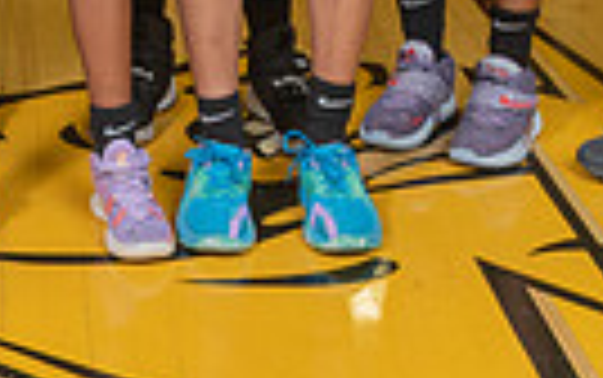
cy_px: -438
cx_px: 20
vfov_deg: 9.7
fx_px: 2039
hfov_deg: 16.5
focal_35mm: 124
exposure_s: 1/50
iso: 250
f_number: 7.1
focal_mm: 24
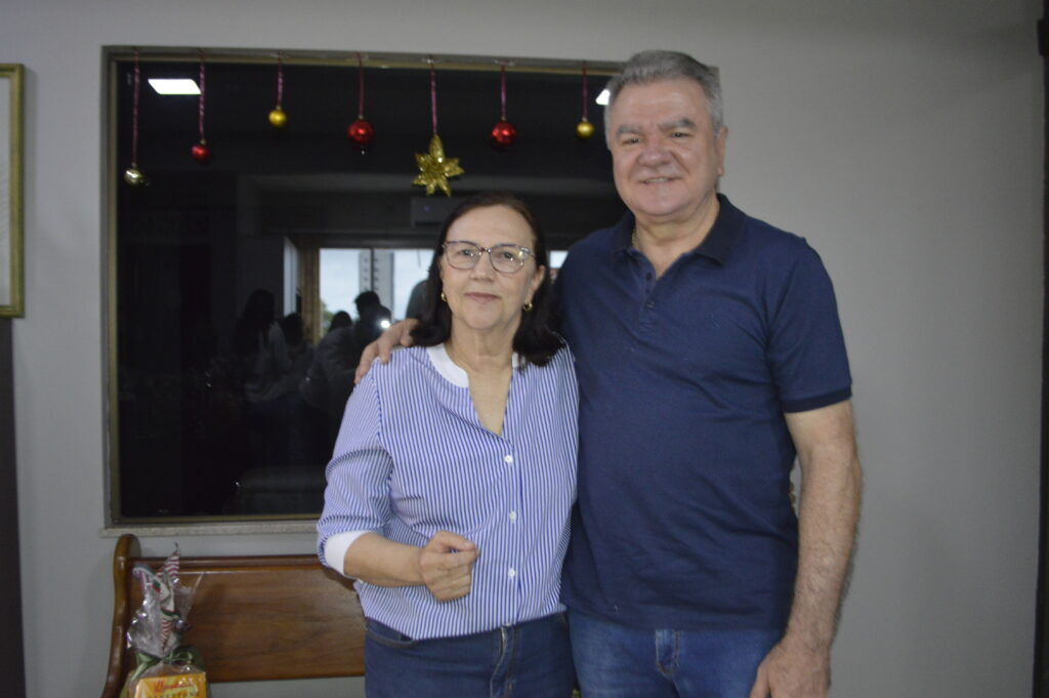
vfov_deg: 43.5
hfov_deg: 62.0
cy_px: 349
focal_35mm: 30
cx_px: 524
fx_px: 873
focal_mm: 20
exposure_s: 1/60
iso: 2000
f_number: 3.8
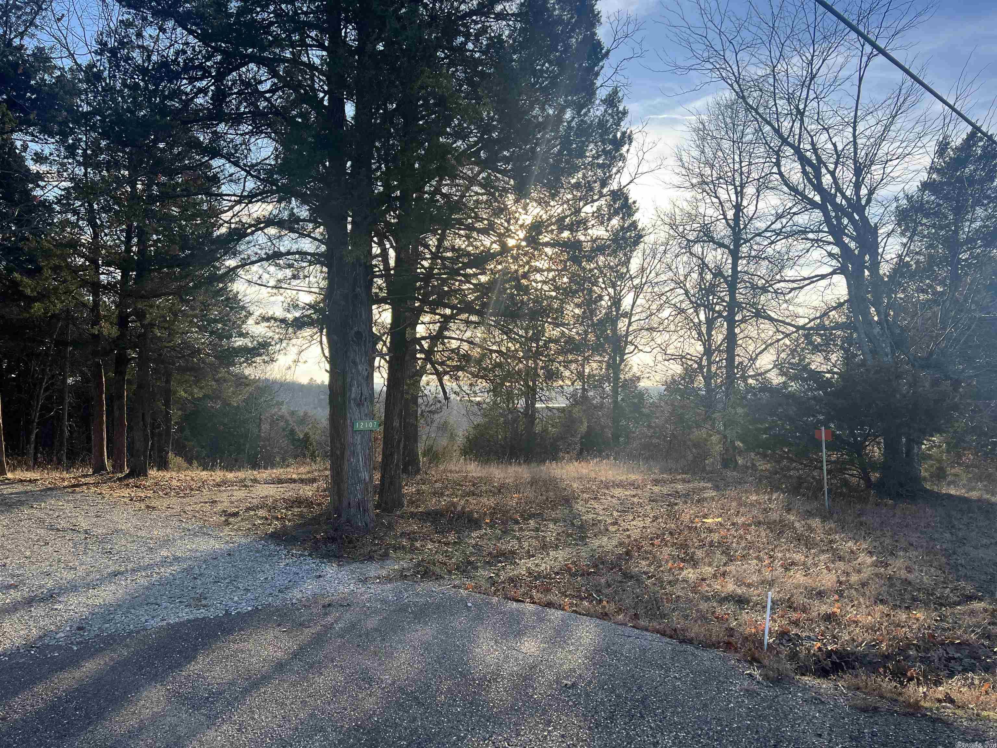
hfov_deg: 67.3
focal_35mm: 26
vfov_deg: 53.1
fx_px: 749
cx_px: 498
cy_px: 374
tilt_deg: +3.3
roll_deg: +0.3
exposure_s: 1/1468
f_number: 1.5
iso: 50
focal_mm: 5.7
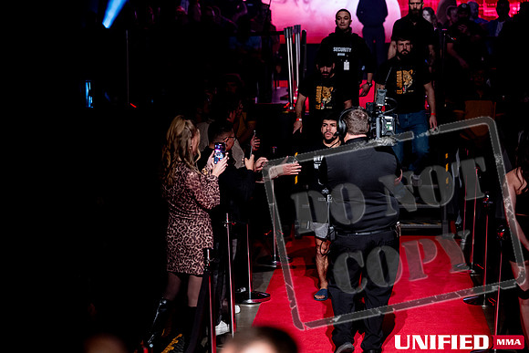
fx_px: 1323
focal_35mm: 90
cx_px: 264
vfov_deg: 15.2
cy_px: 176
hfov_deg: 22.6
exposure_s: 1/640
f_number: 2.8
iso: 2500
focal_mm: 90
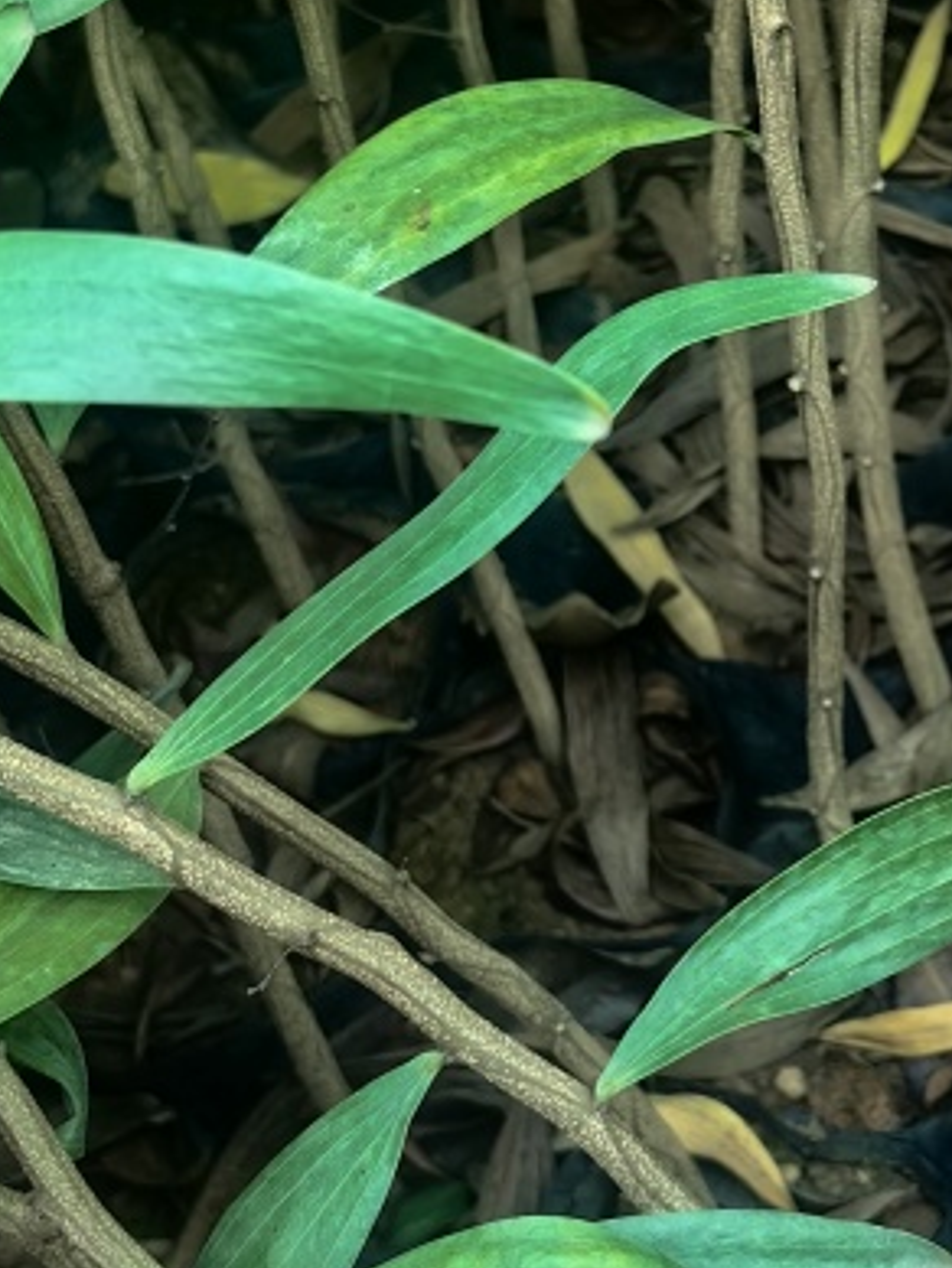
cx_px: 848
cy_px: 575
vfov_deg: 26.3
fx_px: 2712
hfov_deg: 19.6
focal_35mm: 74
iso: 50
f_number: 2
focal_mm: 5.75
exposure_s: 1/104
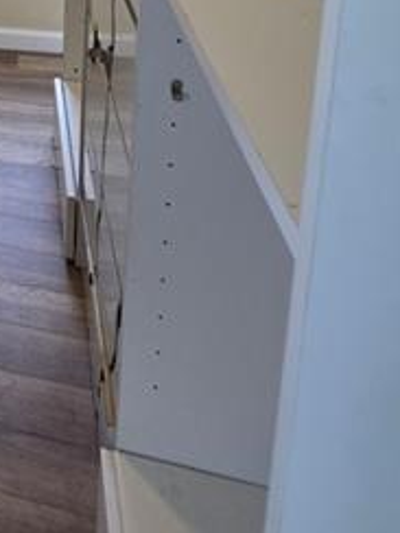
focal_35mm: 41
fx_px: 632
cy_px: -127
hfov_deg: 26.3
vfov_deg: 34.9
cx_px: -190
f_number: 1.9
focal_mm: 2.2
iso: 80
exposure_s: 1/120
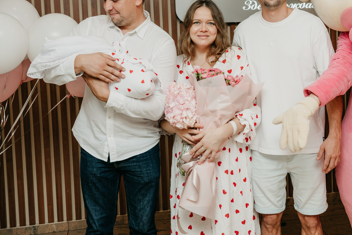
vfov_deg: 24.1
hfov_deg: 35.4
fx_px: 548
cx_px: 225
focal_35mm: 56
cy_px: 74
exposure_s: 1/160
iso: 200
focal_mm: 38
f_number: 4
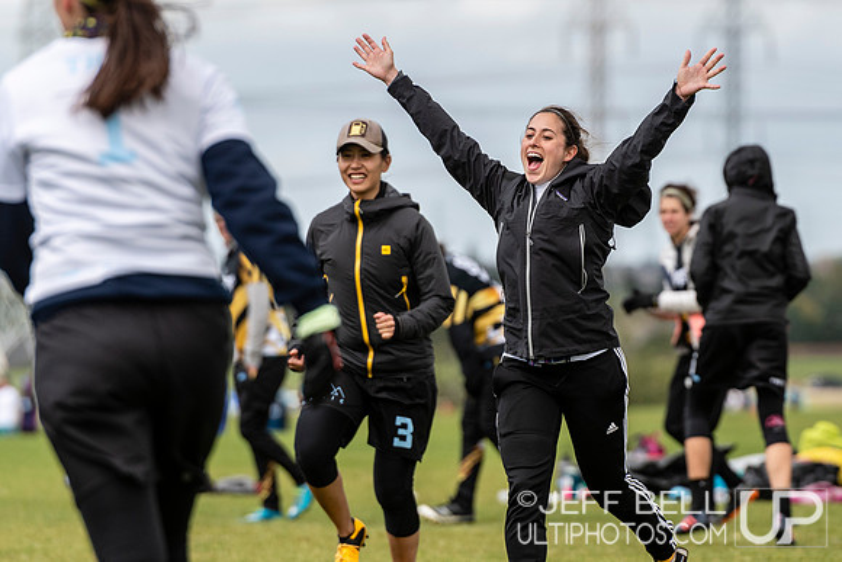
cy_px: 244
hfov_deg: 4.8
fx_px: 10105
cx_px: 591
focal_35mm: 432
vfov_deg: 3.2
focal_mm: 200
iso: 200
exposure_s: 1/1250
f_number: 4
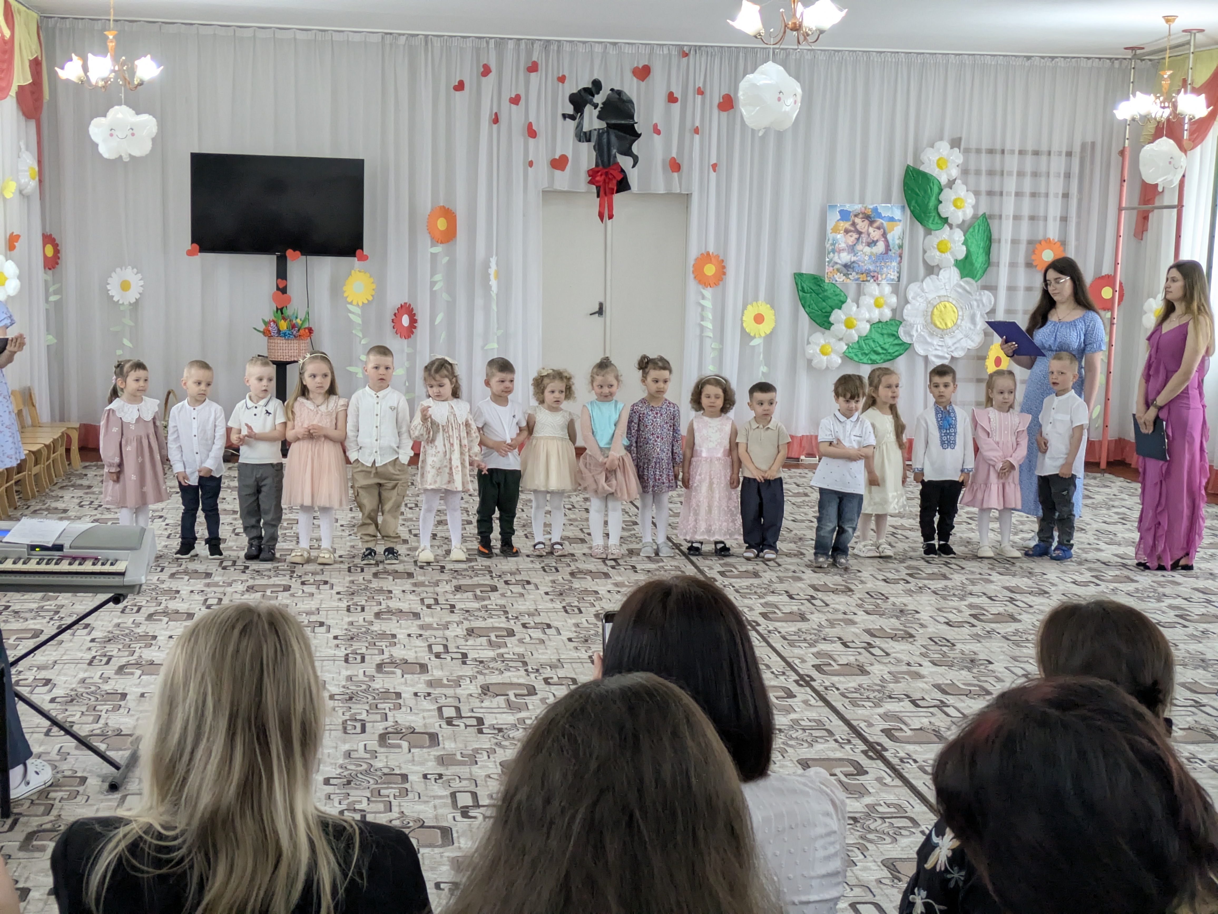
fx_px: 1795
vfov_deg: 28.6
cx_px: 609
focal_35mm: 51
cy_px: 457
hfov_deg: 37.5
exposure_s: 1/100
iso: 407
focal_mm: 5.43
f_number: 1.89
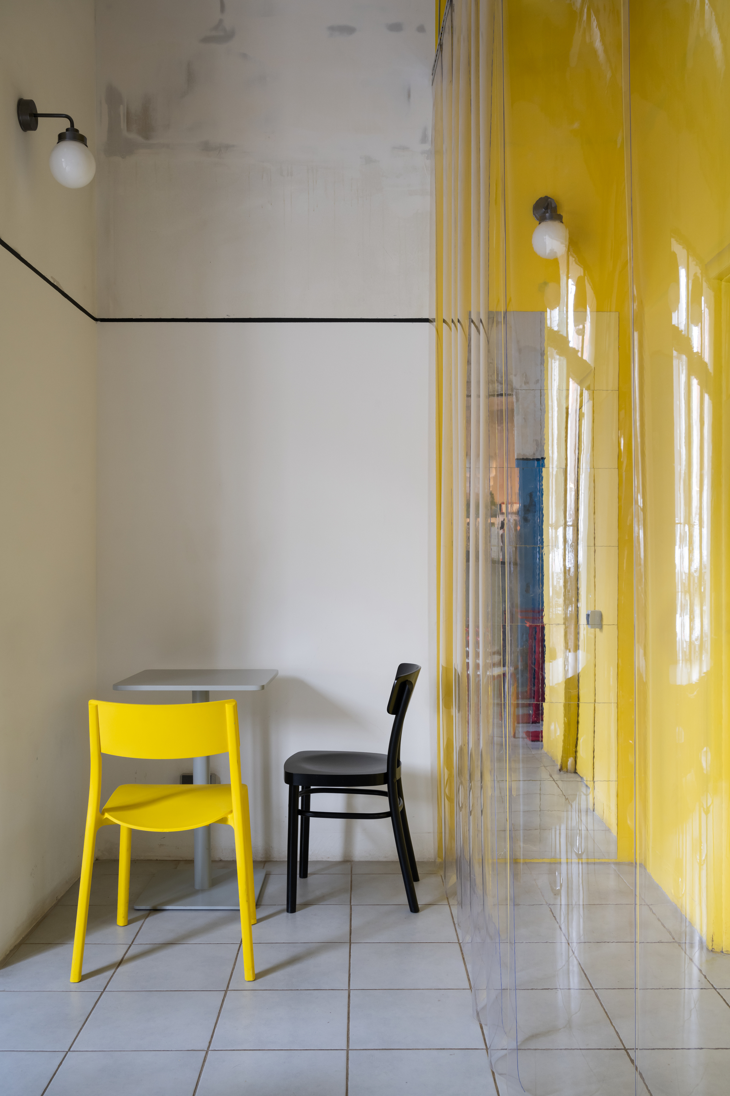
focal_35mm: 32
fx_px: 988
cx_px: 365
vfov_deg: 58.0
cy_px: 548
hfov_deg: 40.5
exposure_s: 1.3
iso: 400
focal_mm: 32.5
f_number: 8
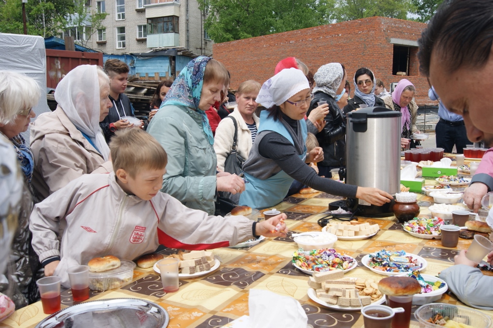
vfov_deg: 36.8
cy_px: 164
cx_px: 246
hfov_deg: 53.2
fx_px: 493
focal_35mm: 36
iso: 100
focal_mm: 24
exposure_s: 1/160
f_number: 10
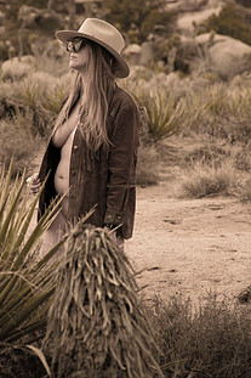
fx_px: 1183
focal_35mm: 113
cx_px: 75
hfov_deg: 12.1
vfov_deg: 18.0
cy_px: 107
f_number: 4
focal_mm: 78
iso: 100
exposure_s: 1/1600
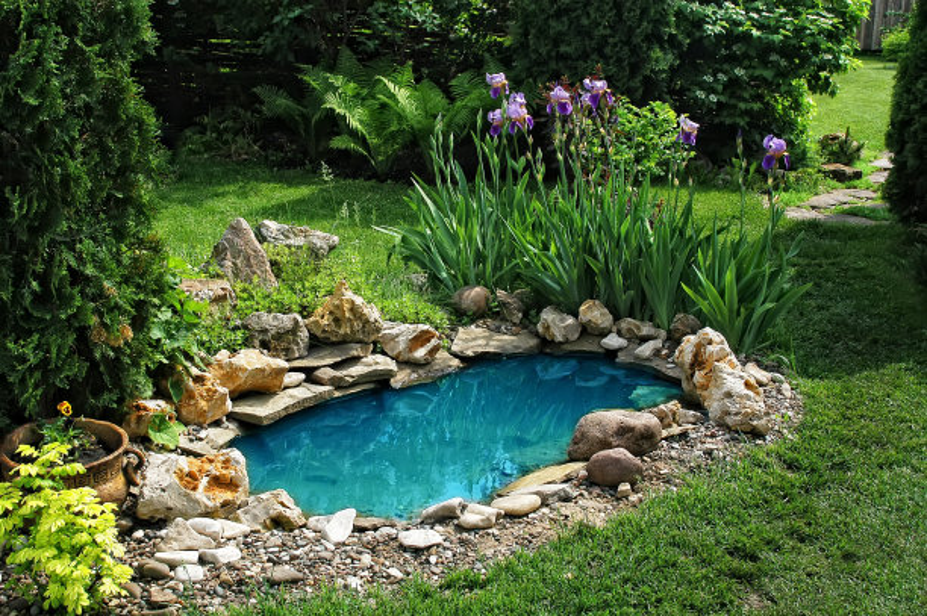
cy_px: 308
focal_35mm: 48
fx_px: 1235
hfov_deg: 41.1
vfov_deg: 28.0
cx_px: 464
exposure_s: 1/320
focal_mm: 32
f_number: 9
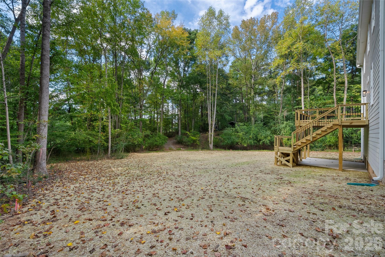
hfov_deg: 104.2
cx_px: 192
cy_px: 128
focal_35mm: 14
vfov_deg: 81.3
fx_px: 150
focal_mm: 14
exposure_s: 1/10
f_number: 11
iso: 100
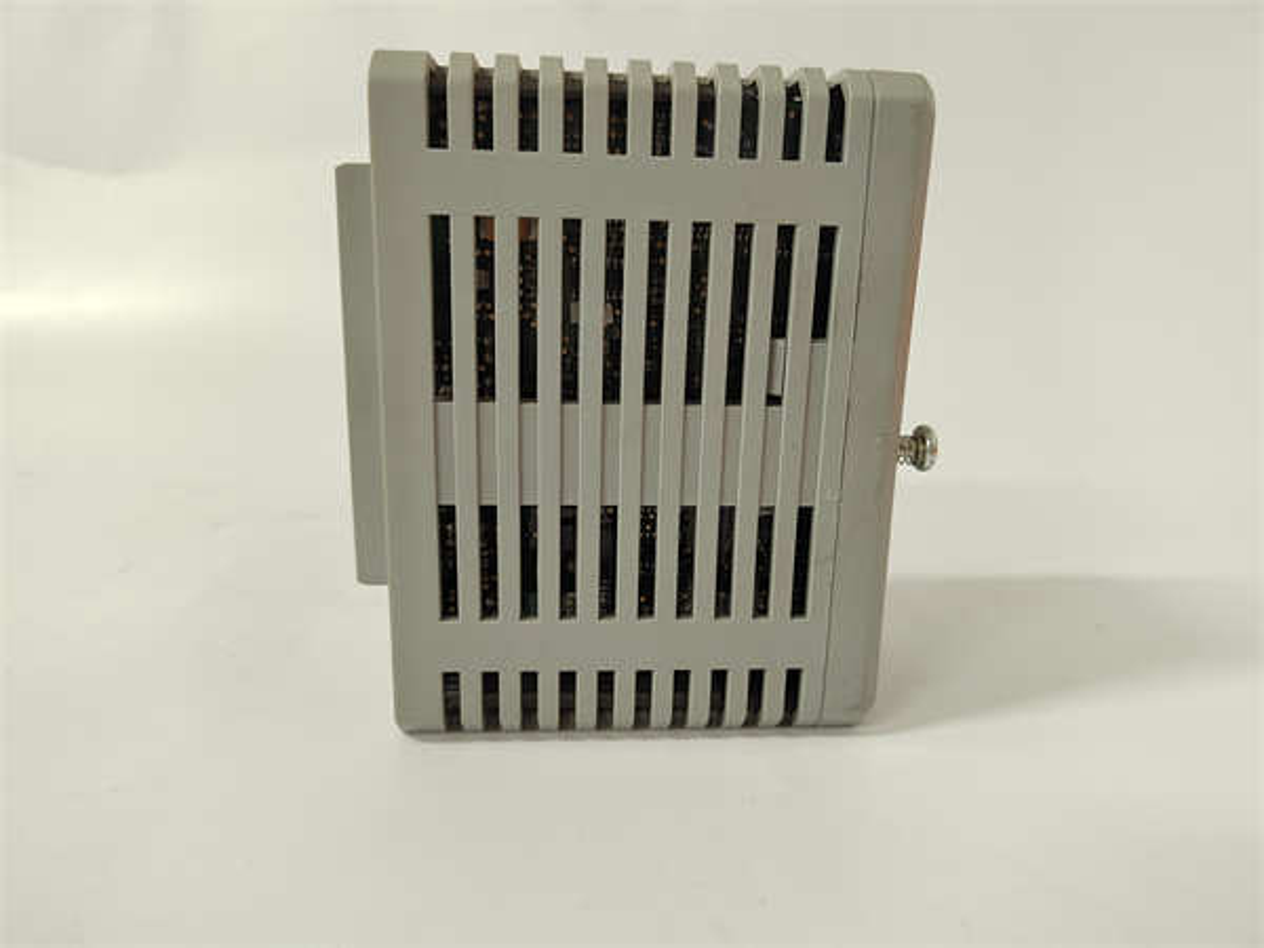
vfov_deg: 58.9
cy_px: 474
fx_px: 840
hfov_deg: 73.9
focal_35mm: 23
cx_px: 632
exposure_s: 1/50
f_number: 1.9
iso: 1397
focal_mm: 5.52
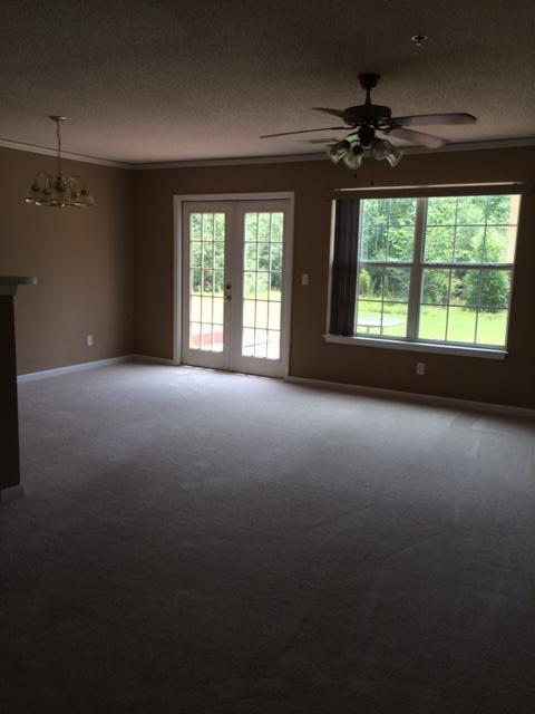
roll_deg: +0.4
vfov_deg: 61.7
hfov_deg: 48.2
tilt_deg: -10.4
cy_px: 357
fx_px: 598
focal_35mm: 29
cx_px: 268
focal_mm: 4.15
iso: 32
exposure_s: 1/154
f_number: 2.2
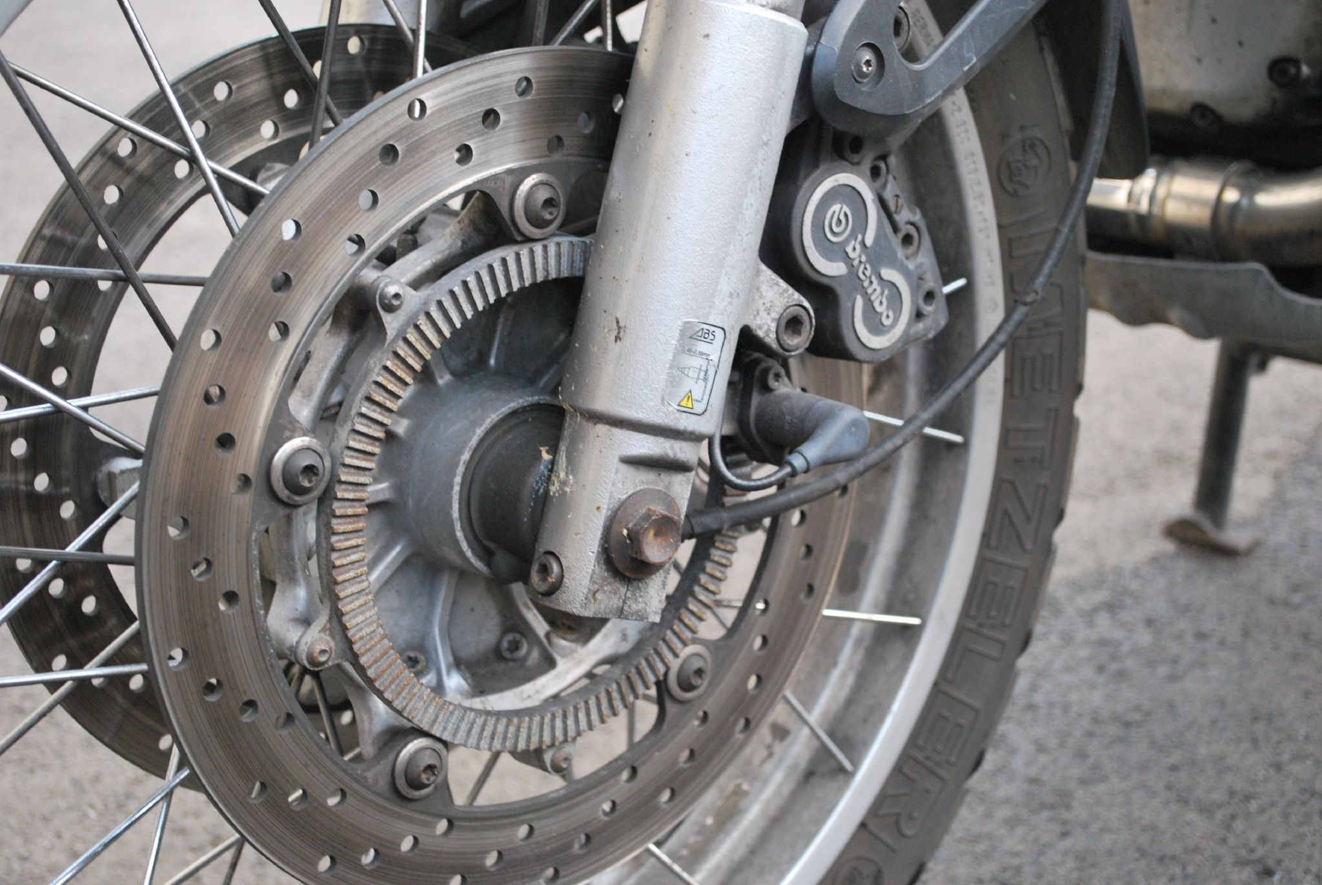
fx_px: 2095
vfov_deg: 23.8
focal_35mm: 57
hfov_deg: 35.0
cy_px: 442
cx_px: 661
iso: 720
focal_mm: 38
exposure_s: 1/30
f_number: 5.3
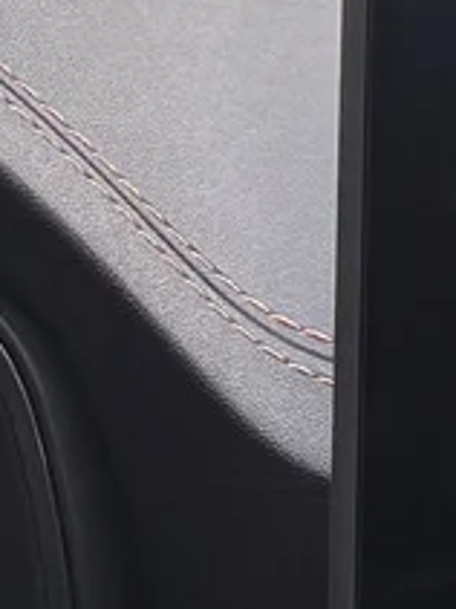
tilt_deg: -12.2
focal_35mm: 197
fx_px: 3464
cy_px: 346
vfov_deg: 10.0
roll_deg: -1.0
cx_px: 1685
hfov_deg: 6.4
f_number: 1.6
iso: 50
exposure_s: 1/397
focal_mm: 5.96
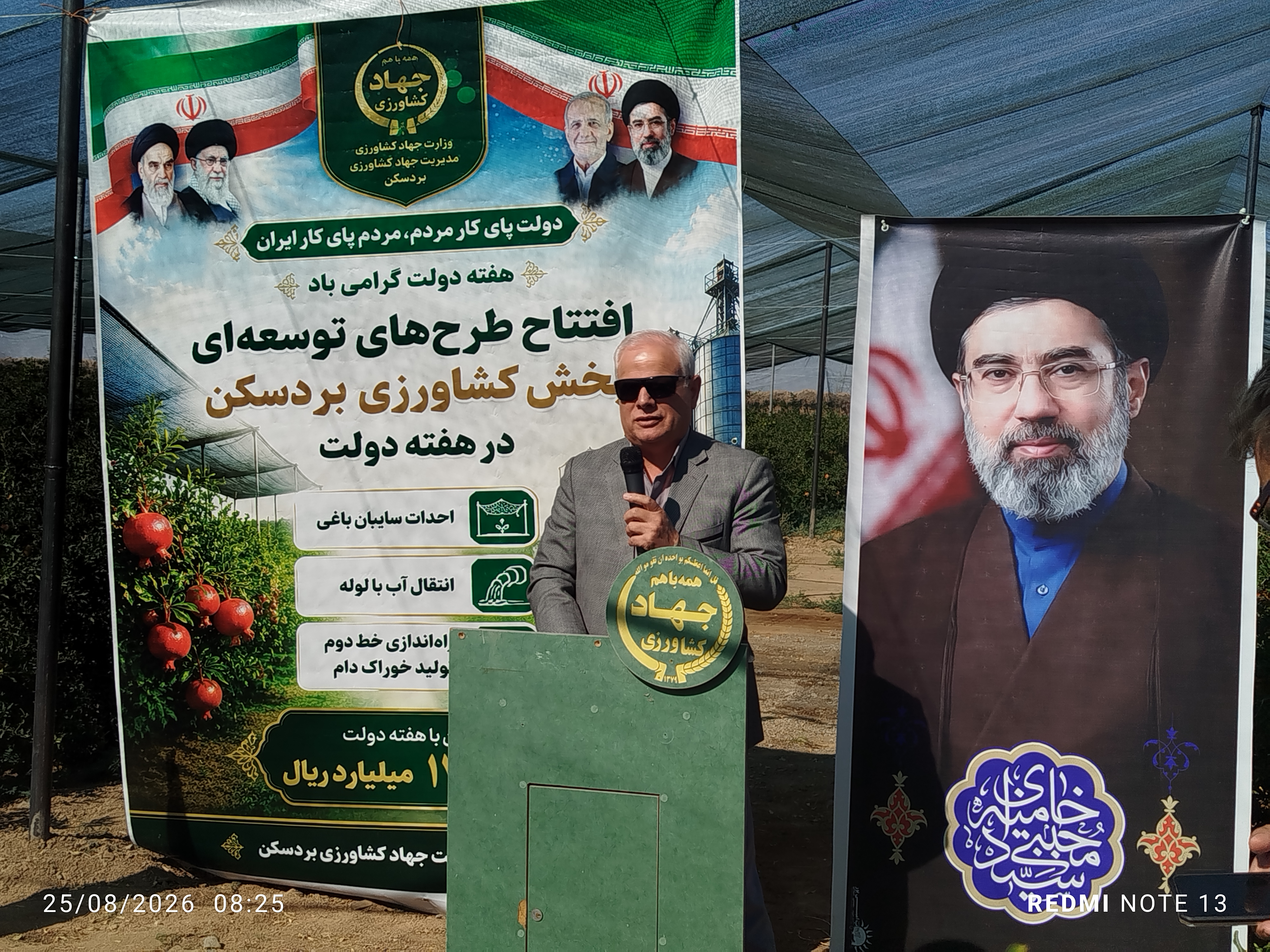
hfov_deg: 39.7
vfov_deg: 30.3
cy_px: 476
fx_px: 1761
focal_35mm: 48
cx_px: 635
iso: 50
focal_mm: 5.31
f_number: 1.7
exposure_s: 1/1197
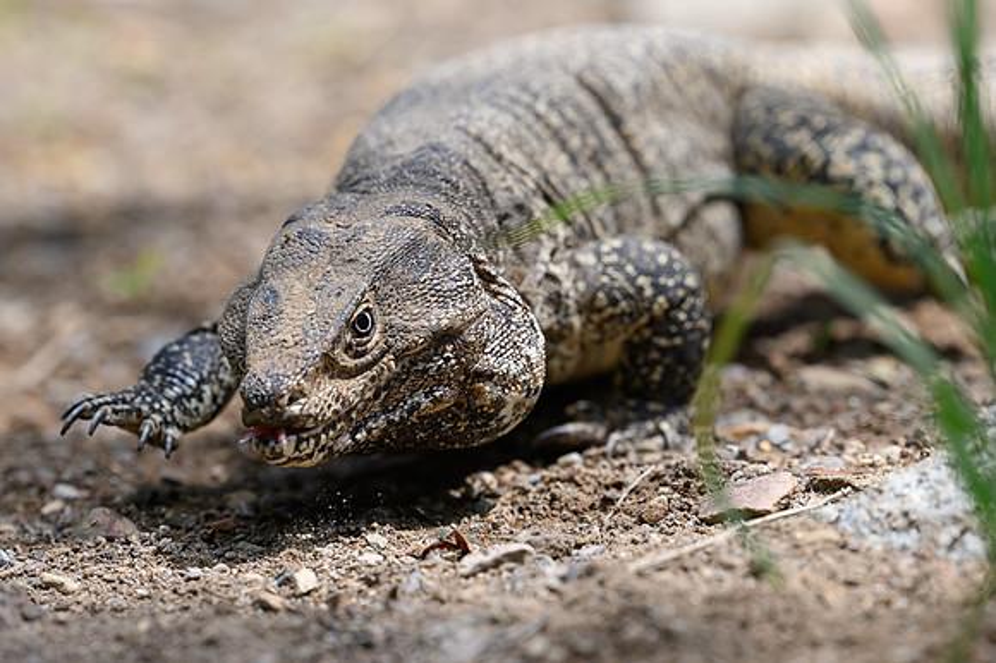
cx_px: 498
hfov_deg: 3.3
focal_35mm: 630
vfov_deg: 2.2
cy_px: 374
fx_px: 17425
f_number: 4
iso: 180
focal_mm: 400
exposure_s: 1/1250
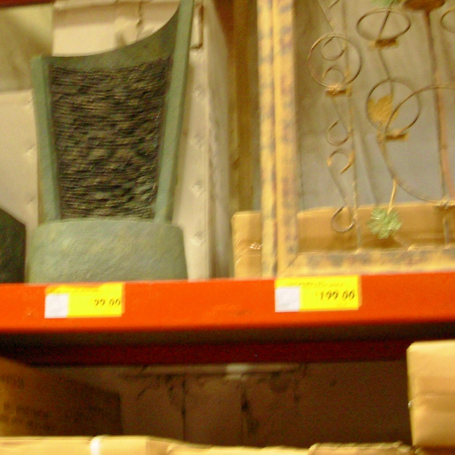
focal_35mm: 75
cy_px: 103
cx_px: 139
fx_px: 1115
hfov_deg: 22.9
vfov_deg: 22.8
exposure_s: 1/4
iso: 79
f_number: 2.9
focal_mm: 6.3
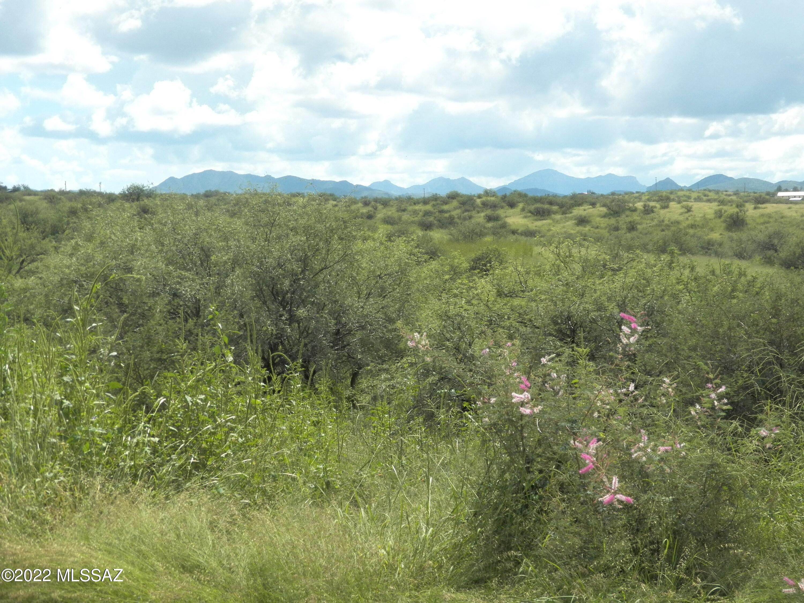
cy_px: 302
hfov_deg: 31.2
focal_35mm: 62
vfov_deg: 23.7
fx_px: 1440
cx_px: 402
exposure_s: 1/1600
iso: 125
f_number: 4
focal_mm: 11.2
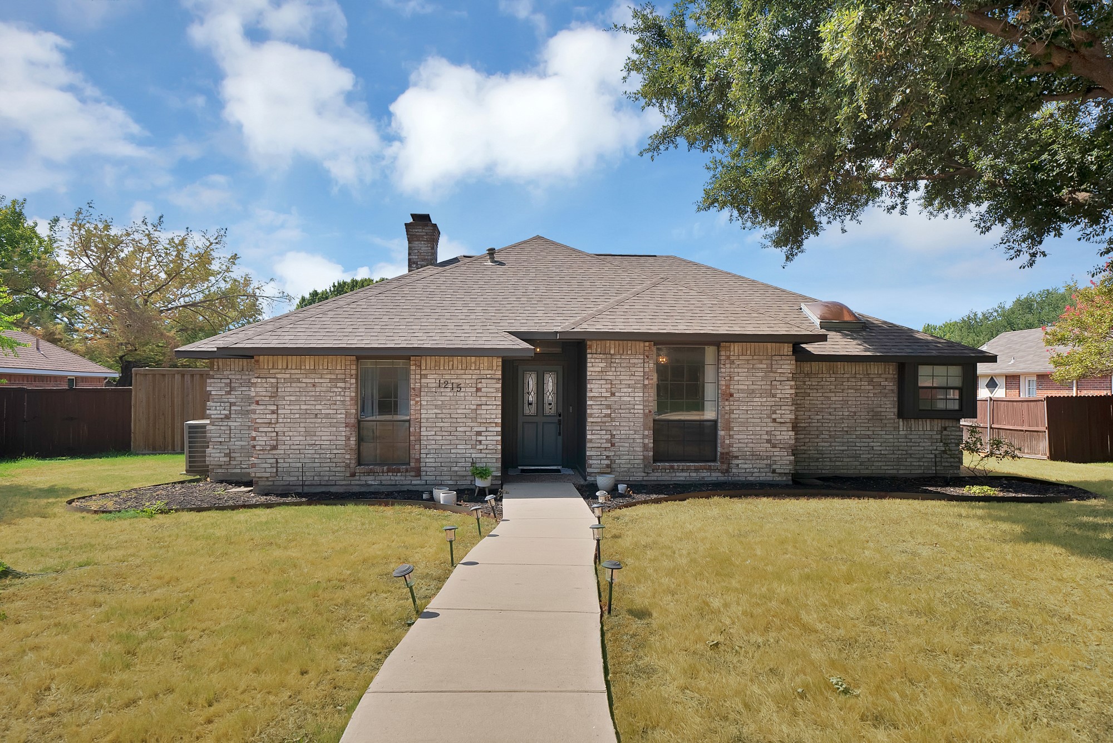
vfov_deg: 64.6
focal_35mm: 19
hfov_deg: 86.9
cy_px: 372
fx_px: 588
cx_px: 556
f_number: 9
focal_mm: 19
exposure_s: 1/500
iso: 640
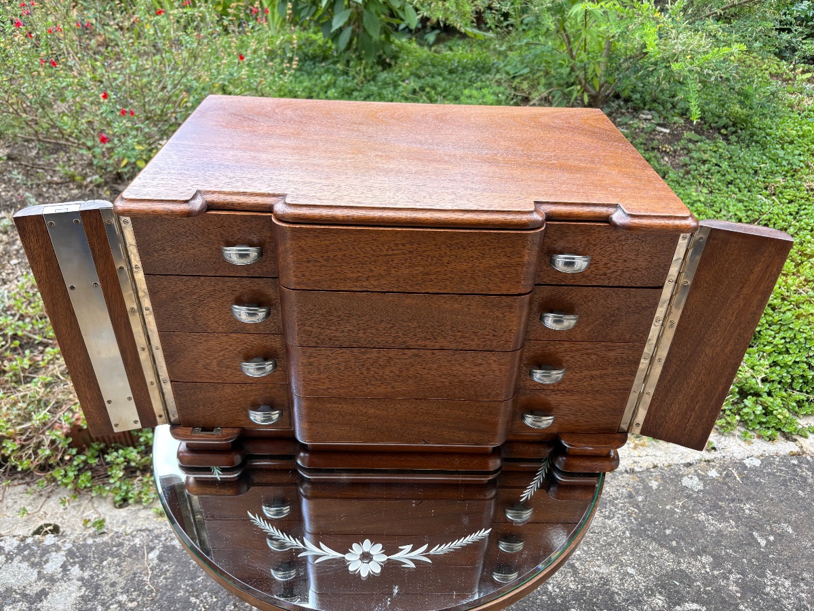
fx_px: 611
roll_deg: -0.4
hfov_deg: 67.3
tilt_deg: -33.7
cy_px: 306
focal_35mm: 26
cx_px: 407
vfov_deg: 53.1
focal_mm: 5.96
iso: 40
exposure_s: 1/164
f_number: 1.6
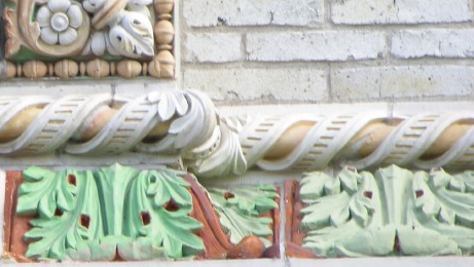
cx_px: -13
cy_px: 179
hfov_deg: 3.2
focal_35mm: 677
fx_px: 8514
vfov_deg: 1.8
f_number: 4.2
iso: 50
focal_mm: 71.2
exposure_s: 1/62.2
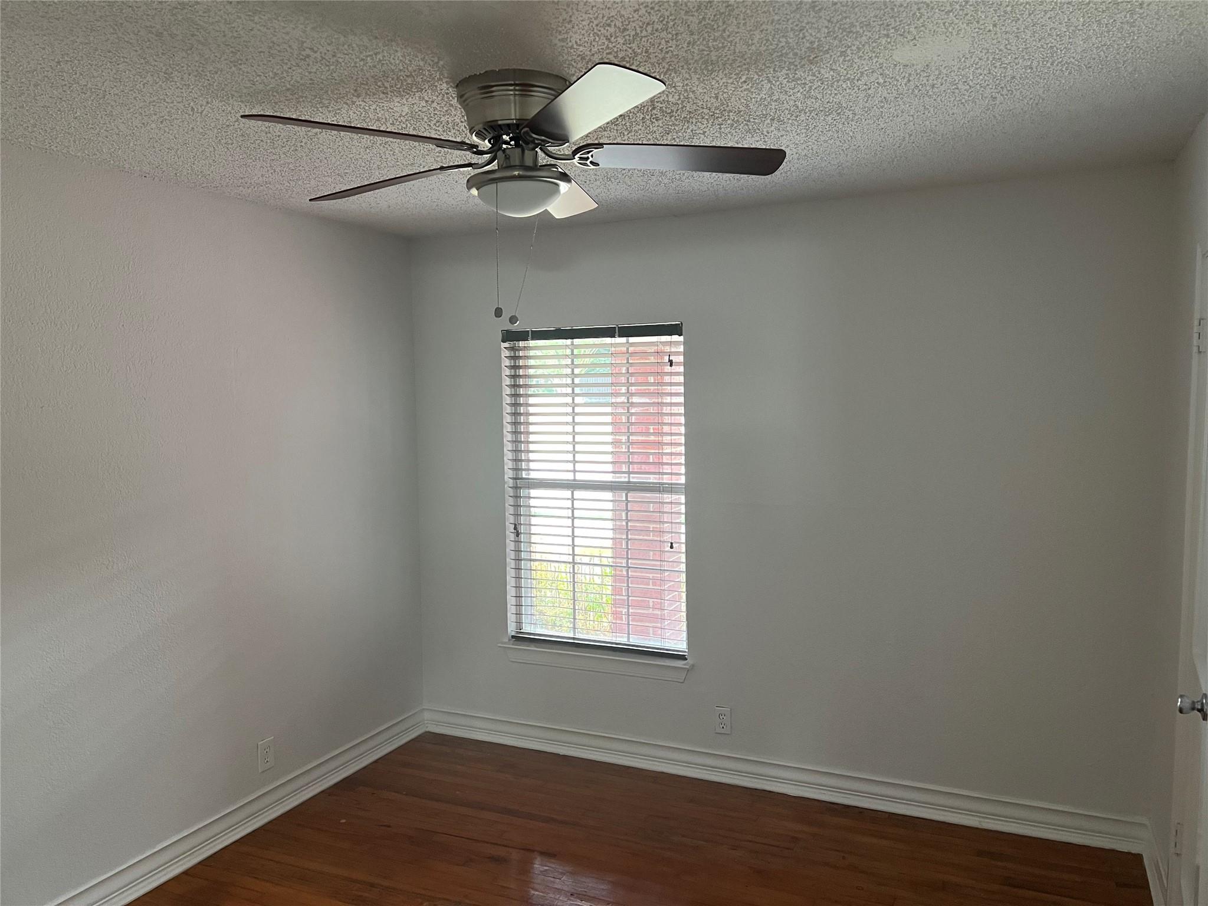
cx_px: 604
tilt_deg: -5.7
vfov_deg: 53.1
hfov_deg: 67.3
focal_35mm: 26
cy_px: 453
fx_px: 907
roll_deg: +0.6
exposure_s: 1/60
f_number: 1.5
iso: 160
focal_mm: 5.7
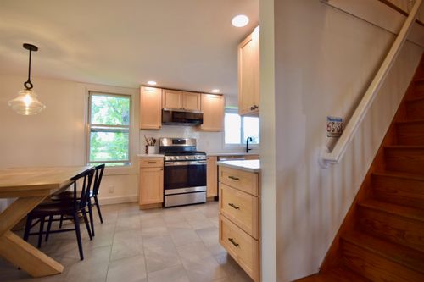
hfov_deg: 100.4
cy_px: 141
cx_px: 212
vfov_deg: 77.3
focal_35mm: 15
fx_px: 177
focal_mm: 10
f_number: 6.3
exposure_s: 1/6
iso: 200
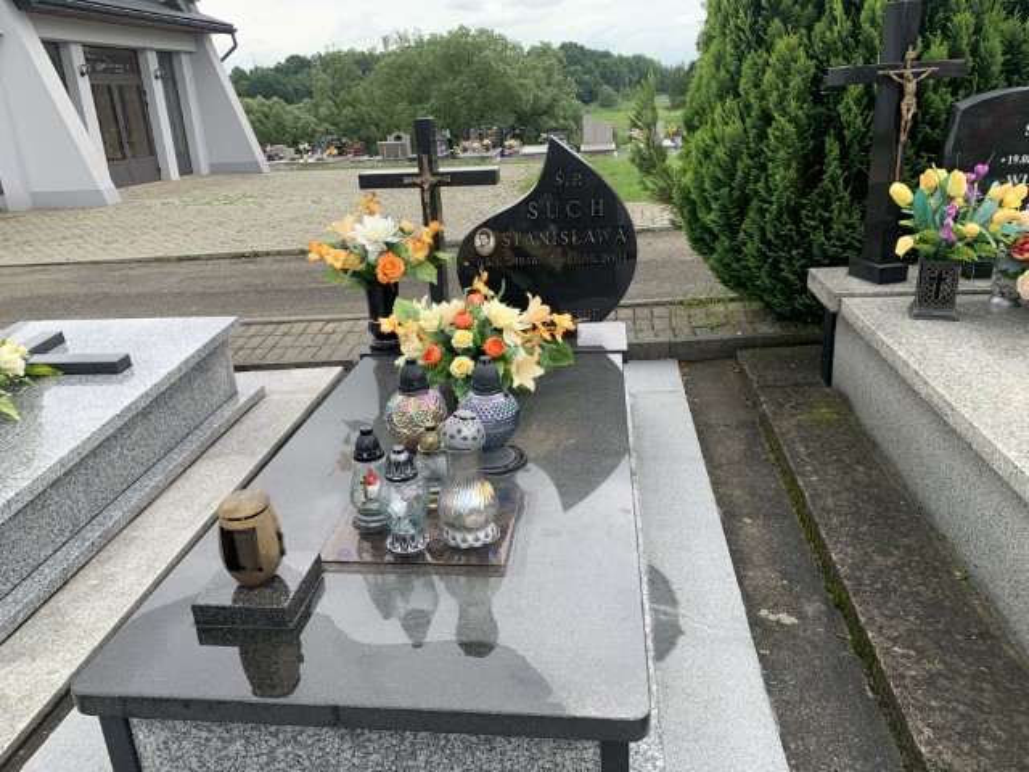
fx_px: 773
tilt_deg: -15.3
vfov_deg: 53.1
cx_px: 514
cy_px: 386
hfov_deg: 67.3
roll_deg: +1.2
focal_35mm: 26
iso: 25
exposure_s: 1/664
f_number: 1.8
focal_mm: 4.25
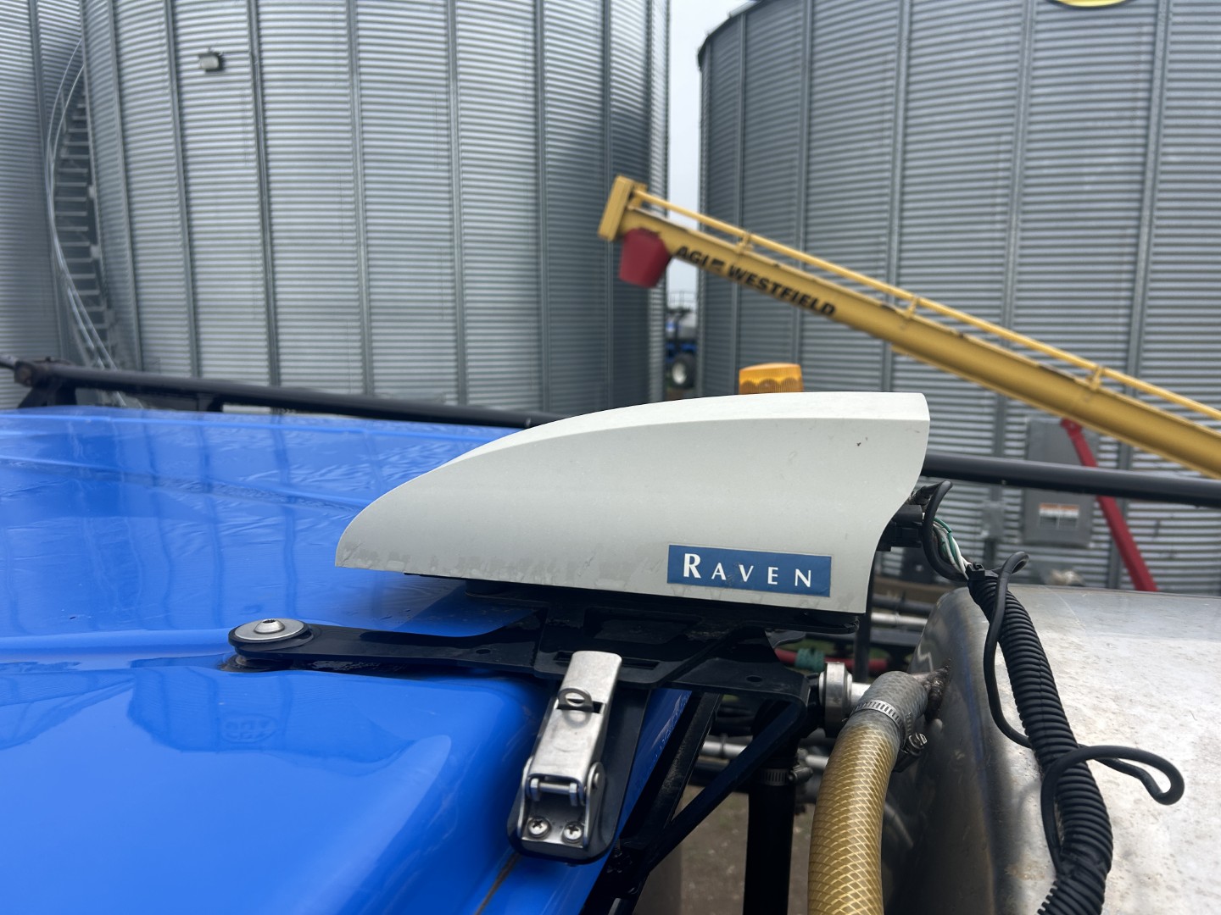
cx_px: 610
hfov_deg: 67.3
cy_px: 458
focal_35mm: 26
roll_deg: +0.3
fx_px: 917
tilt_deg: -9.3
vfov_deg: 53.1
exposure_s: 1/1159
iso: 50
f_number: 1.5
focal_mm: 5.7
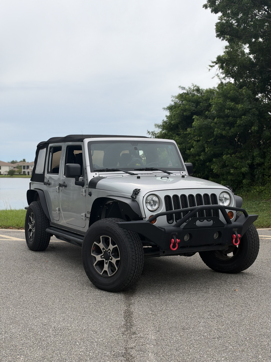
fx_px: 501
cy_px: 181
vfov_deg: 39.7
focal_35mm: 48
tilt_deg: +1.7
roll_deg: +0.5
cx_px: 136
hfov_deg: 30.3
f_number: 1.8
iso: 64
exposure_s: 1/1770
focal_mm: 6.93
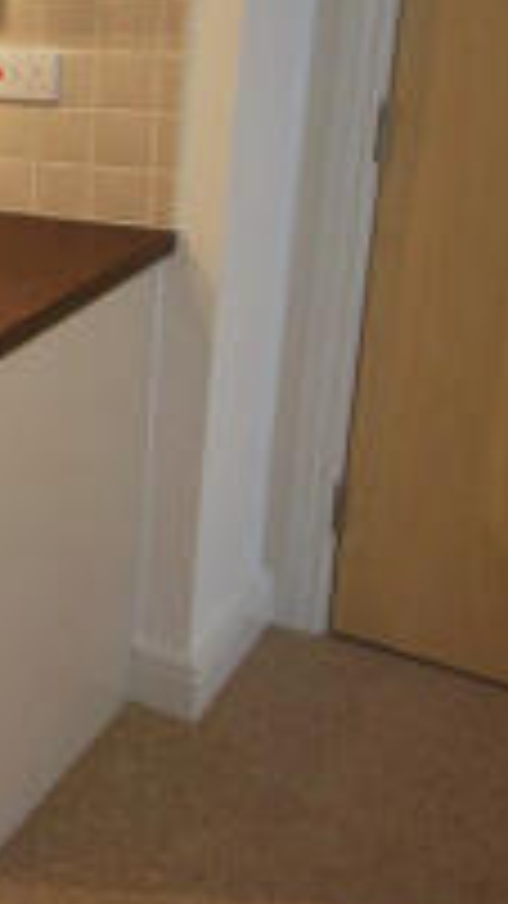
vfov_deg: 39.1
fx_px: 1246
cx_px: -526
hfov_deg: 16.8
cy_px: 263
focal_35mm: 52
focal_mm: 14
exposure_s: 1/15
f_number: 4.8
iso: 400
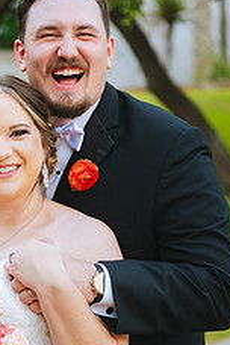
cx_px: 55
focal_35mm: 138
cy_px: 213
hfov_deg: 9.9
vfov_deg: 14.9
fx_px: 1322
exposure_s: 1/400
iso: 1250
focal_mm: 70
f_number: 2.8
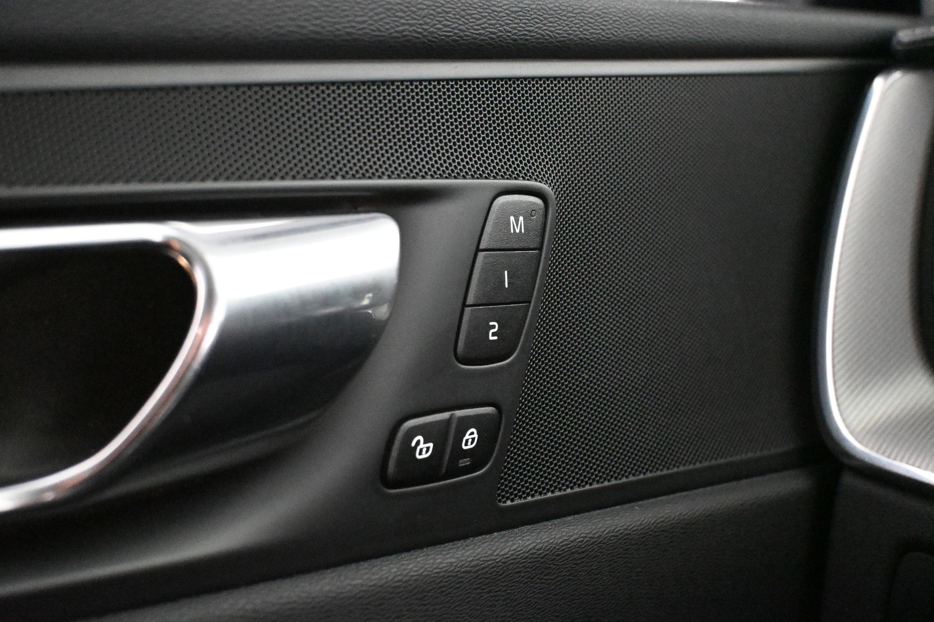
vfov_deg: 35.5
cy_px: 311
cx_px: 467
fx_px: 973
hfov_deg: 51.3
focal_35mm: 38
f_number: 4.2
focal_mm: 25
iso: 12800
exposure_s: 1/60
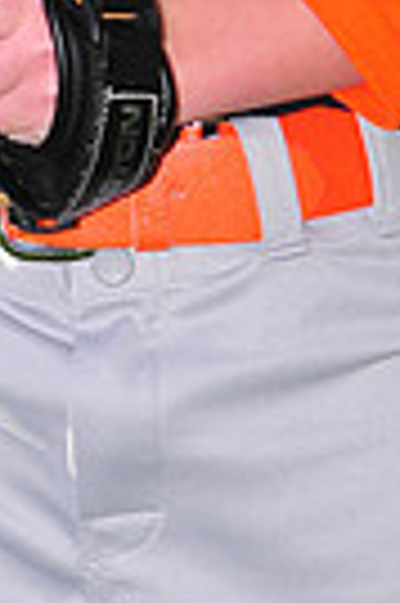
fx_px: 8123
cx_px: 70
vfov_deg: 4.2
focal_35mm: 486
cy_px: -441
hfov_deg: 2.8
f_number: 4.5
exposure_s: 1/800
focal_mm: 75
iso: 200
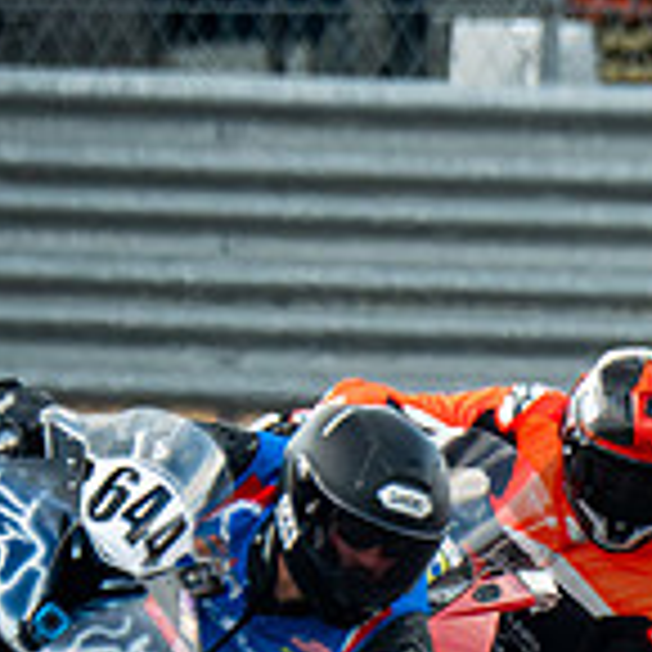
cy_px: 848
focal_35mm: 2044
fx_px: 43557
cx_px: 944
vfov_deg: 0.9
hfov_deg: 0.9
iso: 3200
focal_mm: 400
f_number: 5.6
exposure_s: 1/1600
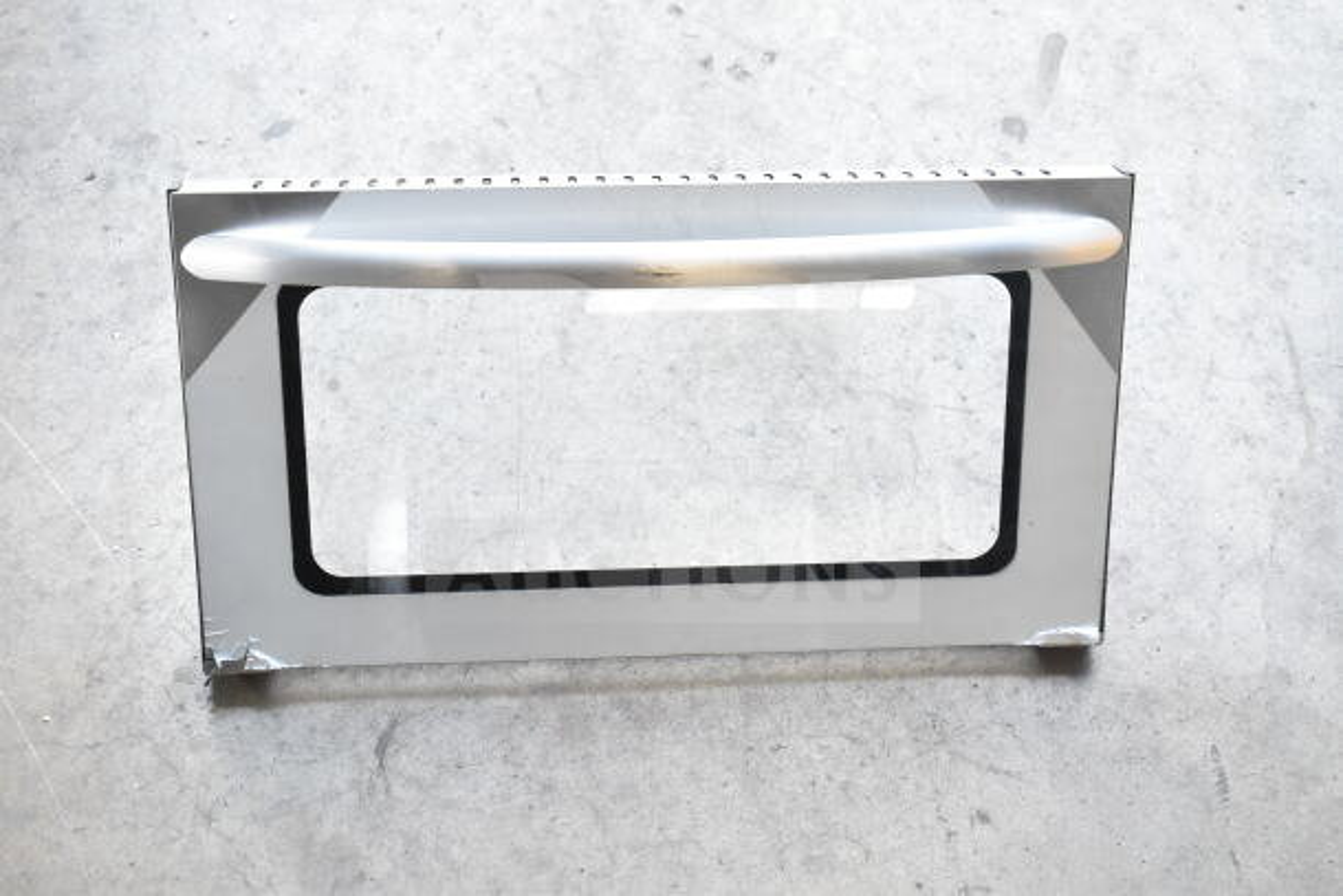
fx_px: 2127
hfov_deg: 35.0
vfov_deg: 23.8
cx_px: 672
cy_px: 448
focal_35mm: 57
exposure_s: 1/125
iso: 1600
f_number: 5.6
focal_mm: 38
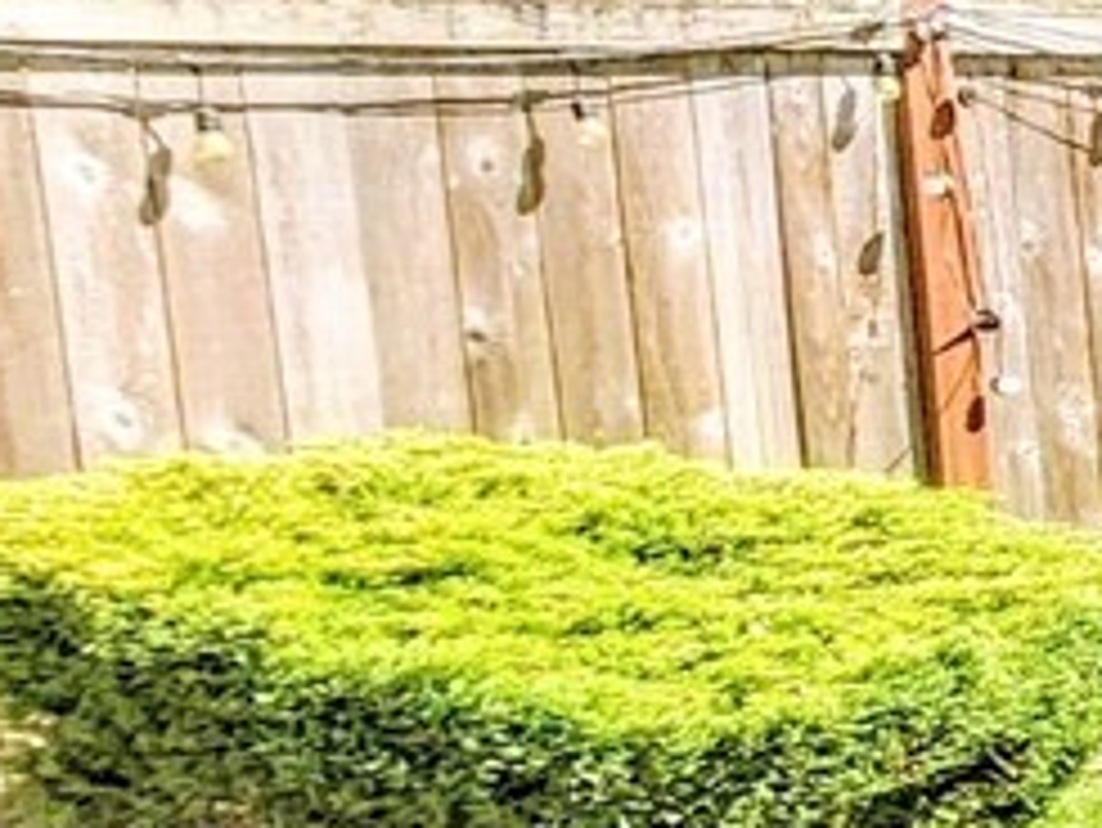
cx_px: 3391
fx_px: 2707
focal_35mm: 85
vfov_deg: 17.4
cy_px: 508
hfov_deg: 11.2
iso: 50
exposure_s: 1/559
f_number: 2.2
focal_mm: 2.2
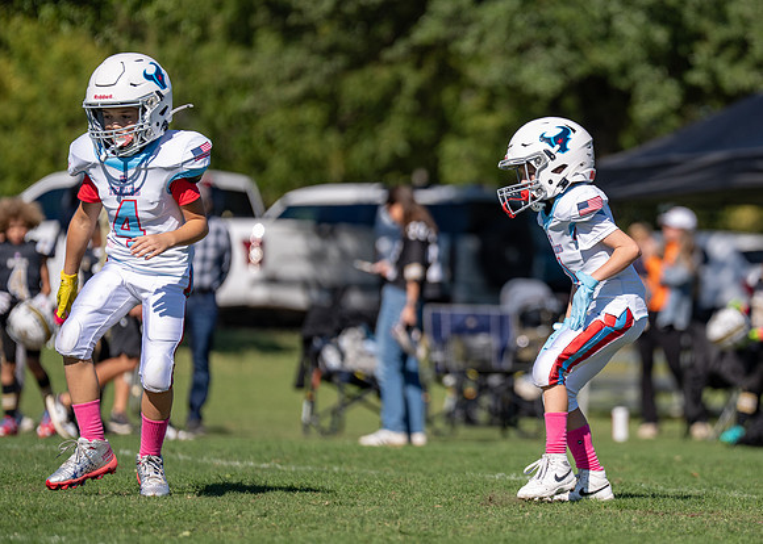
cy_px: 249
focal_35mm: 296
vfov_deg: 4.9
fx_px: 6415
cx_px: 570
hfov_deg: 6.8
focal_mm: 200
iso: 100
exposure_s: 1/2500
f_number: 2.8
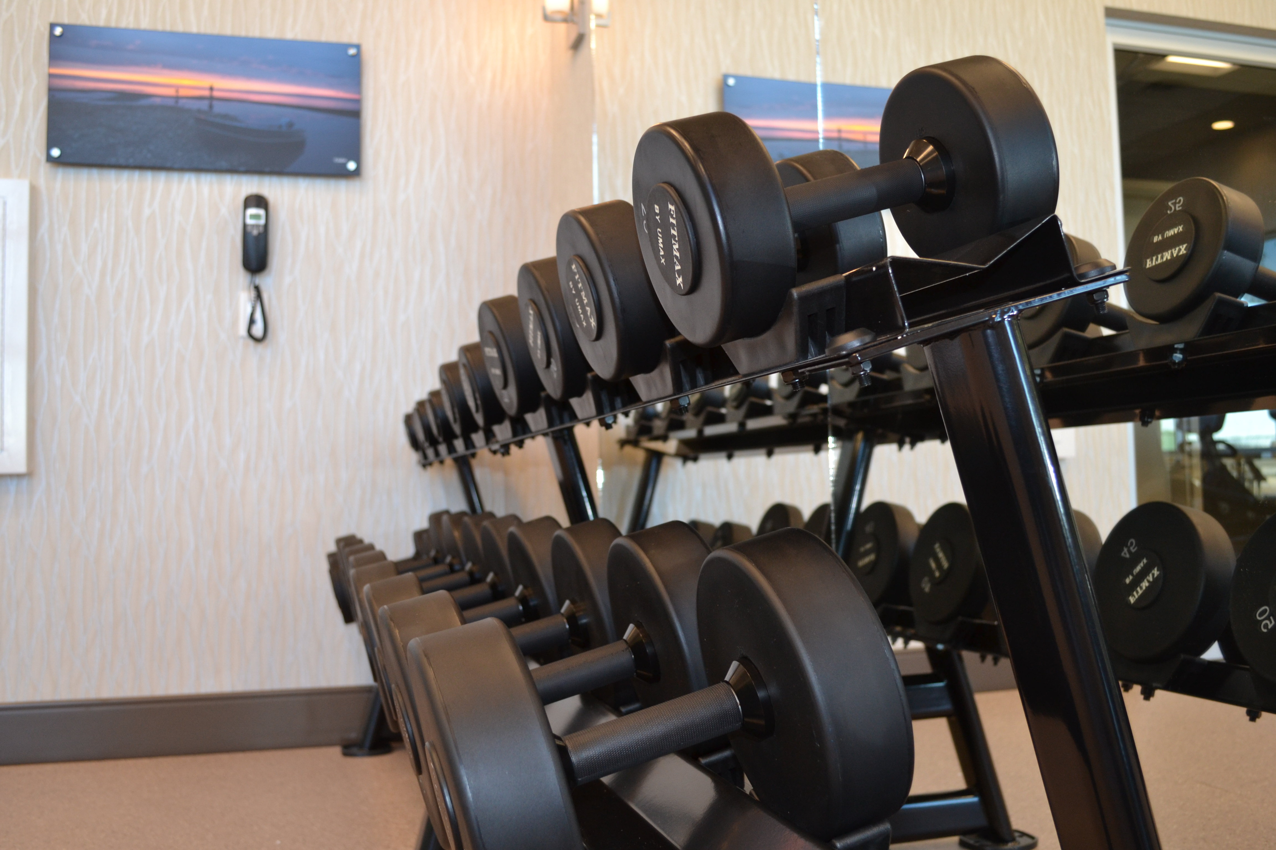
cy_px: 425
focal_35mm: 33
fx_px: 1170
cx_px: 638
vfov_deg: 40.0
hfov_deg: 57.2
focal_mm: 22
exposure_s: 1/60
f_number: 4
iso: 500
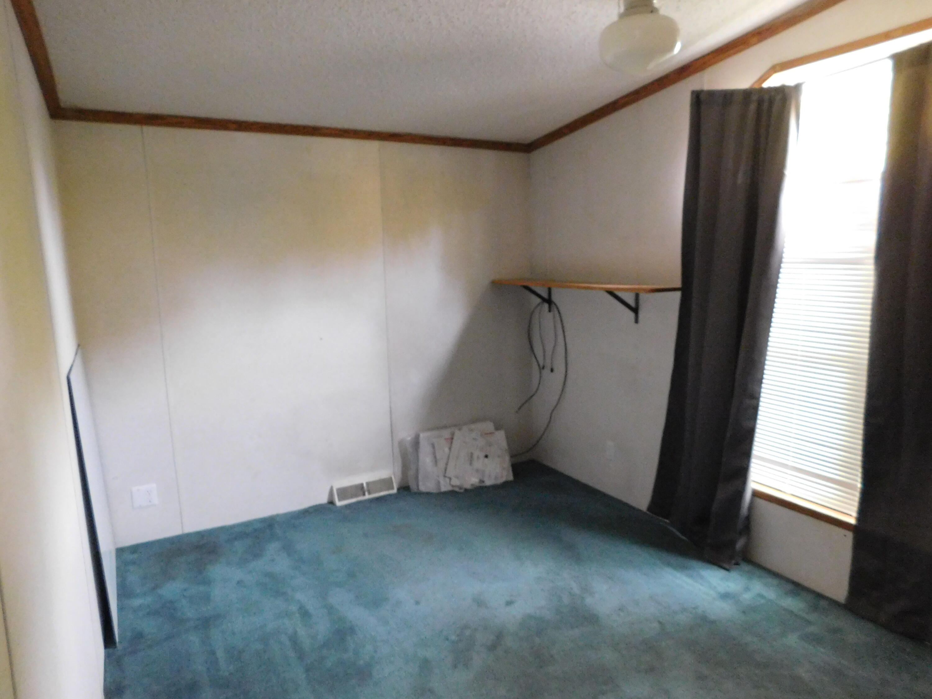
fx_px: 619
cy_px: 350
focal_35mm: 23
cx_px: 466
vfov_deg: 58.9
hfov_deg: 73.9
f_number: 3
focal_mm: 4
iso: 800
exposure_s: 1/6
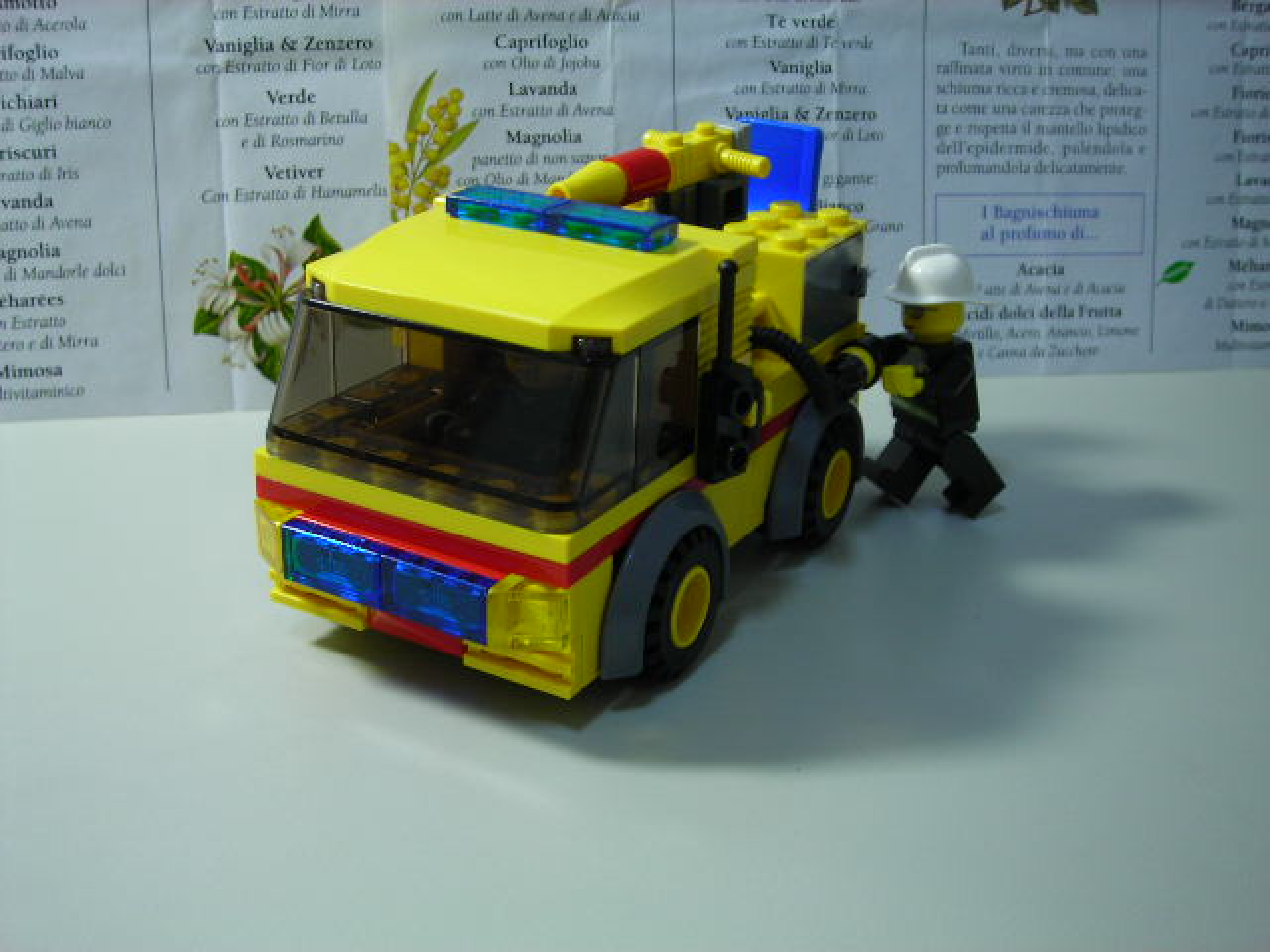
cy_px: 476
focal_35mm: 47
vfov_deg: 30.9
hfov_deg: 40.4
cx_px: 635
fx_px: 1724
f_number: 3.4
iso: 50
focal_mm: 7.8
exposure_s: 1/4.5
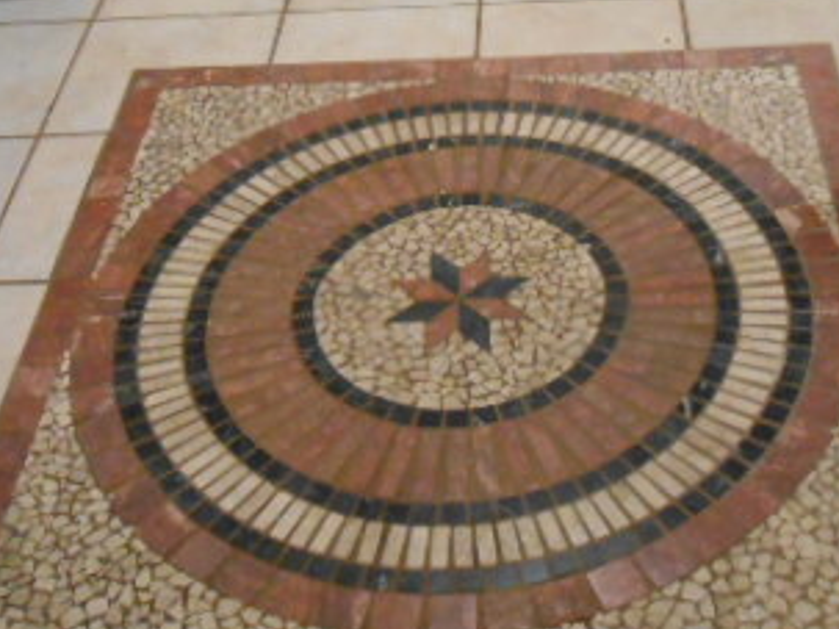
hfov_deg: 34.9
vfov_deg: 26.4
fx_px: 1333
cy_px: 205
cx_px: 476
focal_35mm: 55
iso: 800
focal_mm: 4.6
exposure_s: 1/25
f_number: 3.5
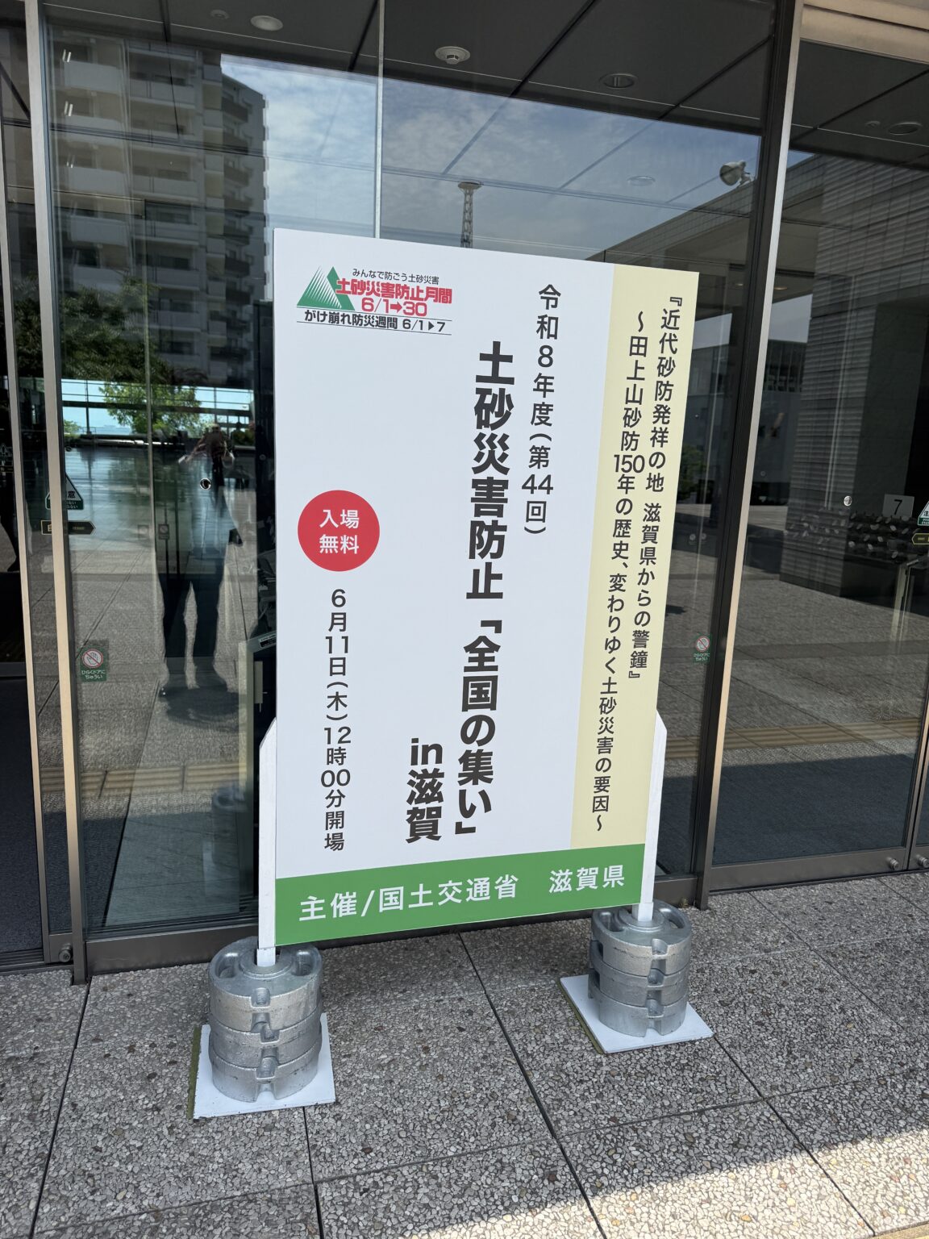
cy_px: 620
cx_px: 464
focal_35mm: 24
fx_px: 859
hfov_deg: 56.8
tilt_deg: -12.3
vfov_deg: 71.6
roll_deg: -2.6
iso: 80
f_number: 1.78
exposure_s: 1/3279
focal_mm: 6.76
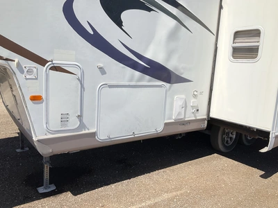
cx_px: 139
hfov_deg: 61.7
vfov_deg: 48.2
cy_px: 104
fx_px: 233
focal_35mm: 29
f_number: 1.8
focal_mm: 3
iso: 25
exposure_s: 1/2801
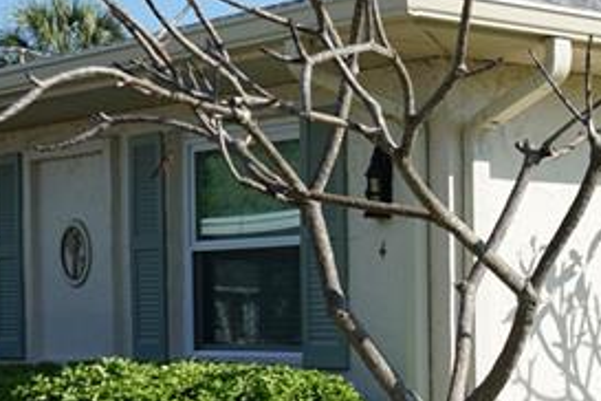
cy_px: 346
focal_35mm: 105
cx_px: 793
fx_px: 1753
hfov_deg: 18.1
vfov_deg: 13.0
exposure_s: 1/320
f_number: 6.3
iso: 100
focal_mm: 28
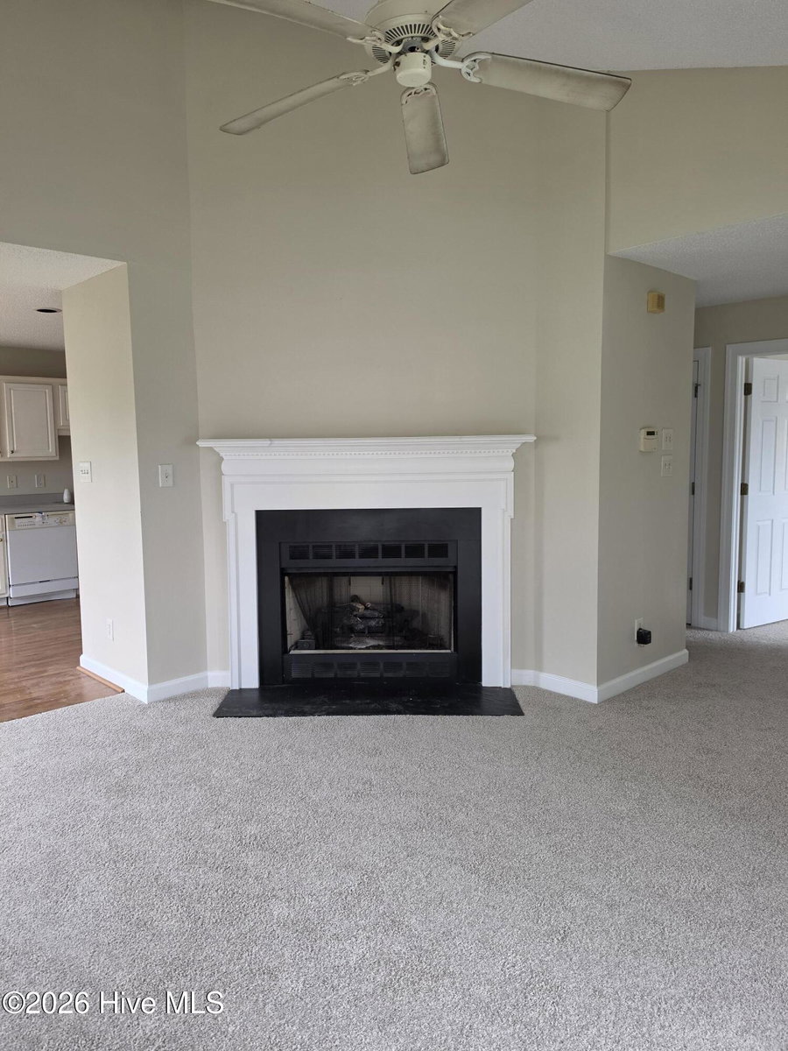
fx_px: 698
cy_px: 526
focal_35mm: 23
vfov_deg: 73.9
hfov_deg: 58.9
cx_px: 394
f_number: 1.4
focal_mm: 6.5
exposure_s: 1/120
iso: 125
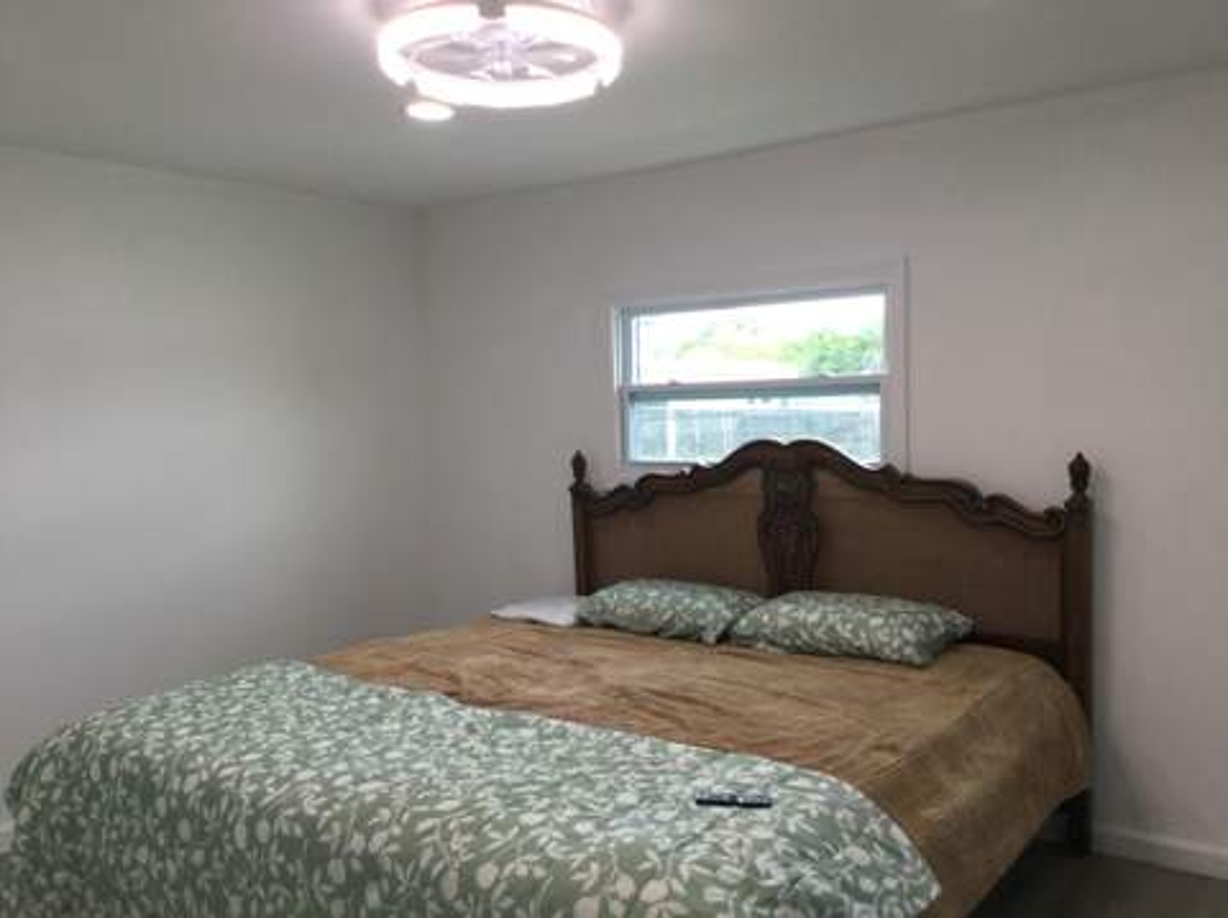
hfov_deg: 58.4
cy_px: 459
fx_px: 1099
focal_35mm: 31
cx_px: 614
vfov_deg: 45.4
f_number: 2.4
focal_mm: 3.3
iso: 25
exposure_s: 1/40
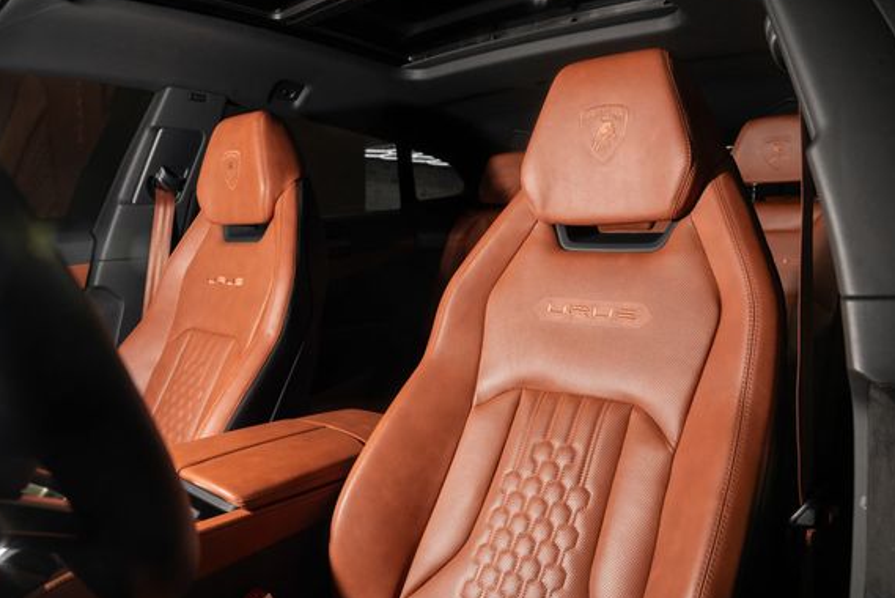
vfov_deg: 48.0
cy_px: 287
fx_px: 672
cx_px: 414
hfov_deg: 67.3
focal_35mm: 27
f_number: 6.3
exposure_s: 1/50
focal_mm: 24
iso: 400
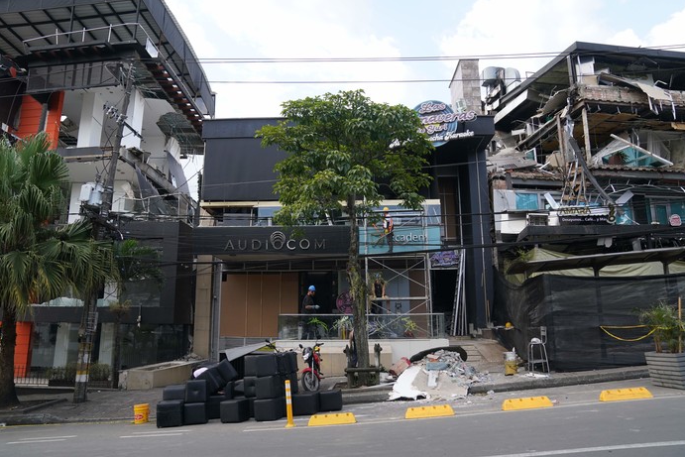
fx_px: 476
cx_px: 339
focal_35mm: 25
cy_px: 220
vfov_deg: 51.3
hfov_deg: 71.5
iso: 800
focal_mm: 24
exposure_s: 1/1600
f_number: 3.2
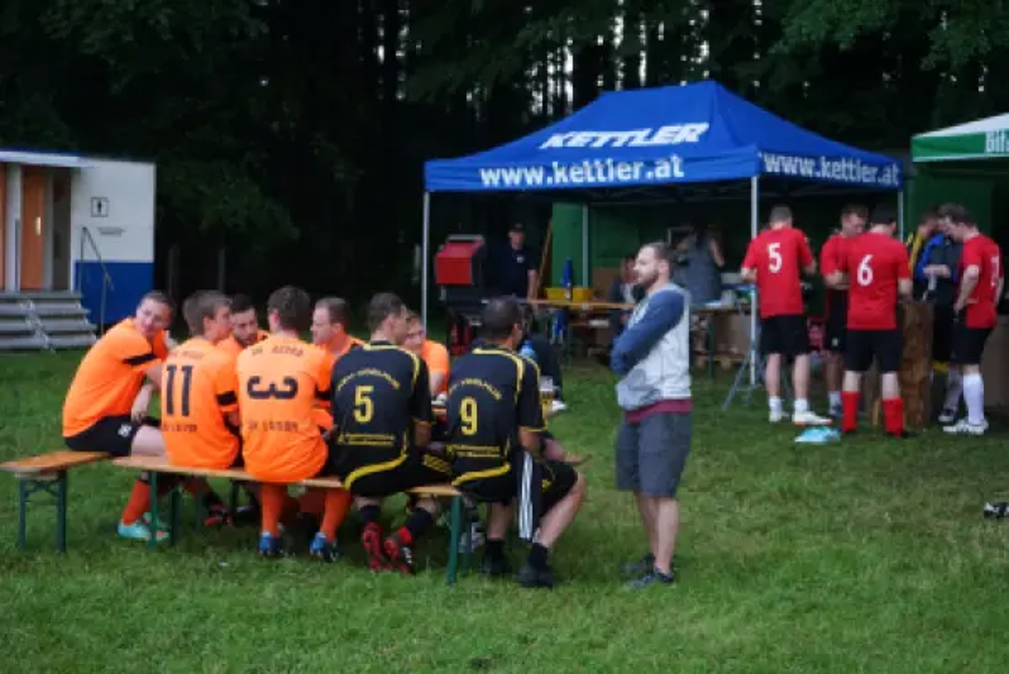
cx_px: 504
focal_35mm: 49
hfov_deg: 40.3
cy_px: 337
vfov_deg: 27.6
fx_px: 1374
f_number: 4.5
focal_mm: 49
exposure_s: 1/160
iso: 3200
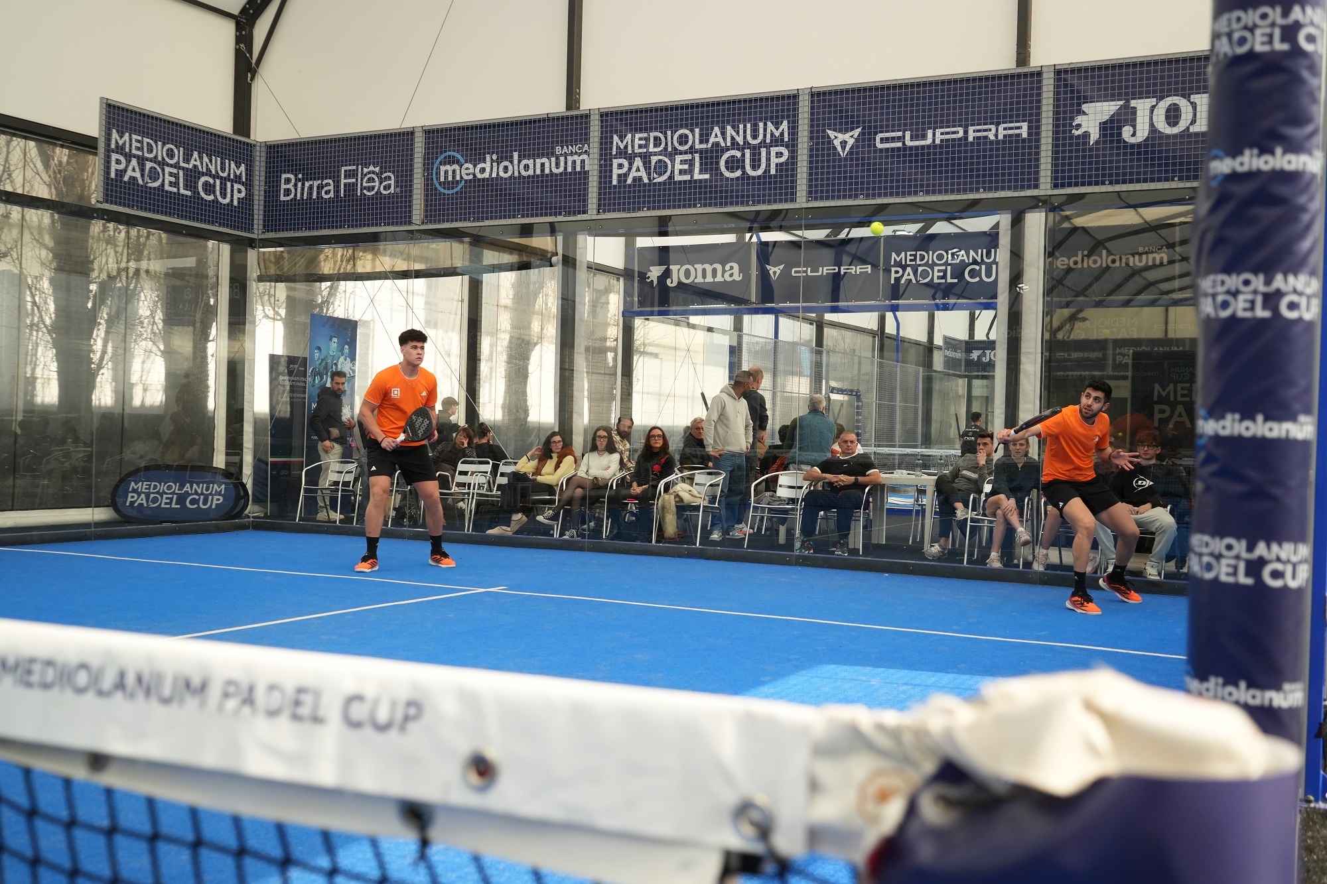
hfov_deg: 53.1
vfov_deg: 36.9
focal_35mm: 36
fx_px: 1327
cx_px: 664
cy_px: 442
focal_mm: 36
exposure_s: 1/1600
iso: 2000
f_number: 4.5
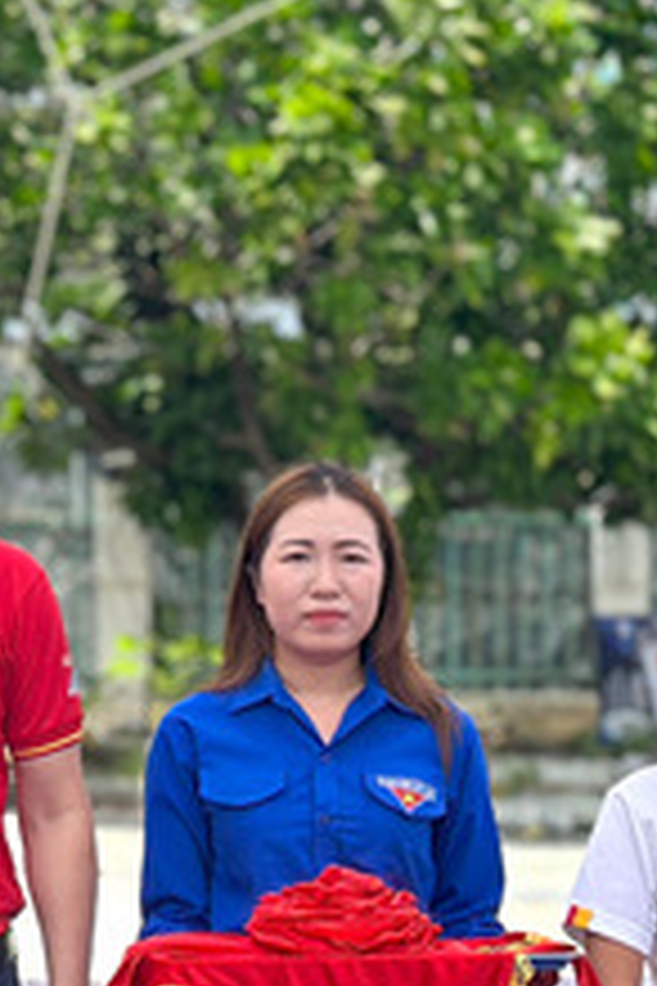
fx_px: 4489
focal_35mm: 164
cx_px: -184
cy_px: 693
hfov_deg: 8.3
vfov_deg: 12.5
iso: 80
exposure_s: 1/1815
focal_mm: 6.86
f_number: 1.78
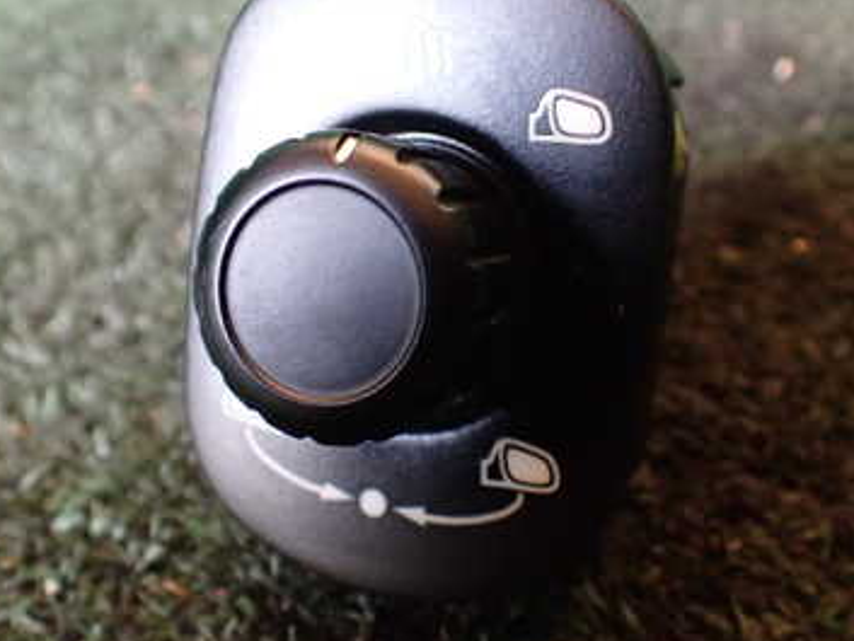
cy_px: 249
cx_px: 423
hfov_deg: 37.5
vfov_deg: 28.5
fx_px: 1259
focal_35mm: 51
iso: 1000
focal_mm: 5.4
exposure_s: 1/30
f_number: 2.3
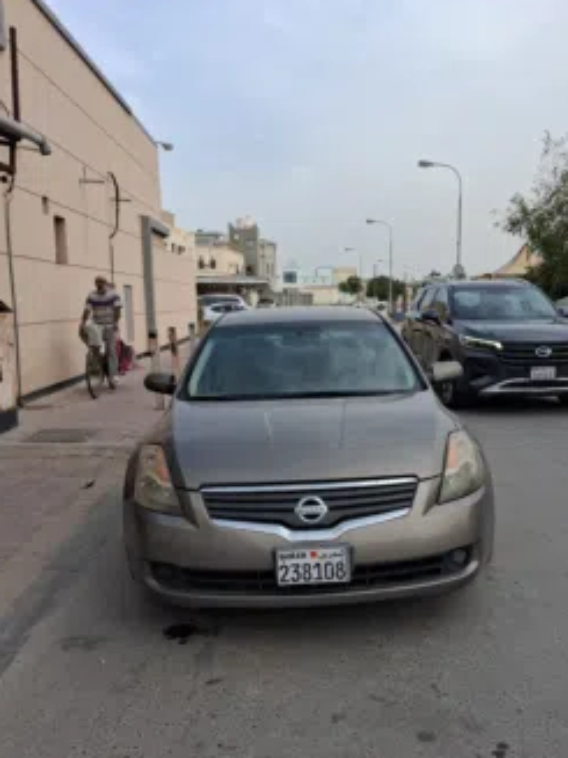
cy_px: 431
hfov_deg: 42.8
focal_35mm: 33
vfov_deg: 55.2
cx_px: 325
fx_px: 722
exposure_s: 1/268
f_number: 1.8
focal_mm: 4
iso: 25
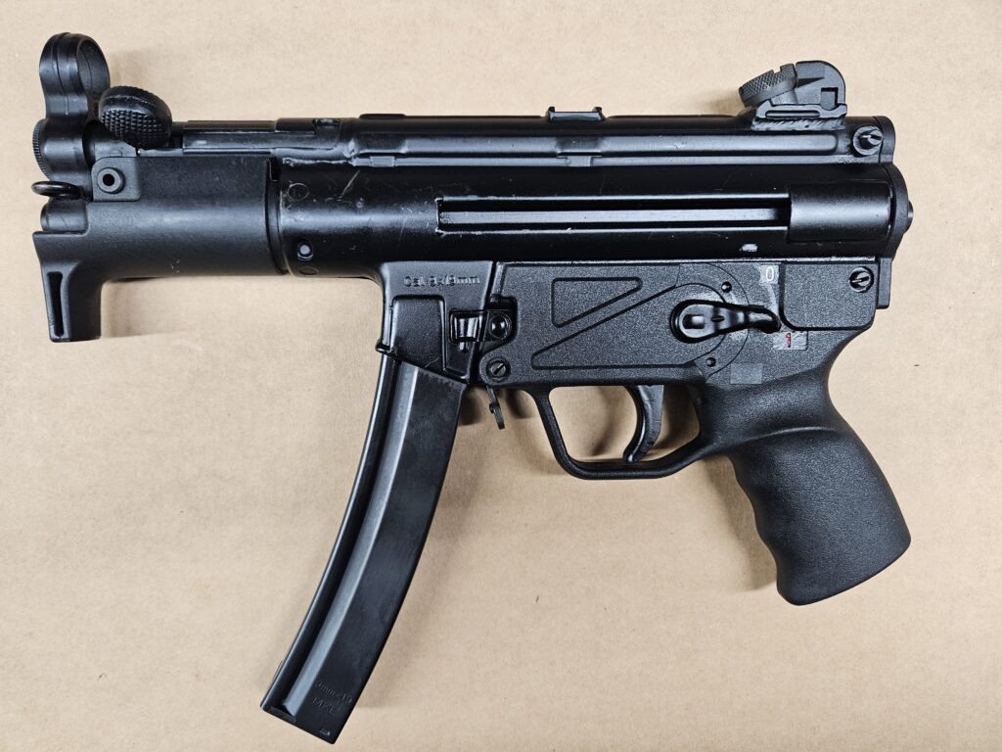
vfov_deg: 58.9
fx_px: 666
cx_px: 501
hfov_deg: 73.9
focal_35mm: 23
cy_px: 376
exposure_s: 1/120
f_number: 1.8
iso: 640
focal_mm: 5.4
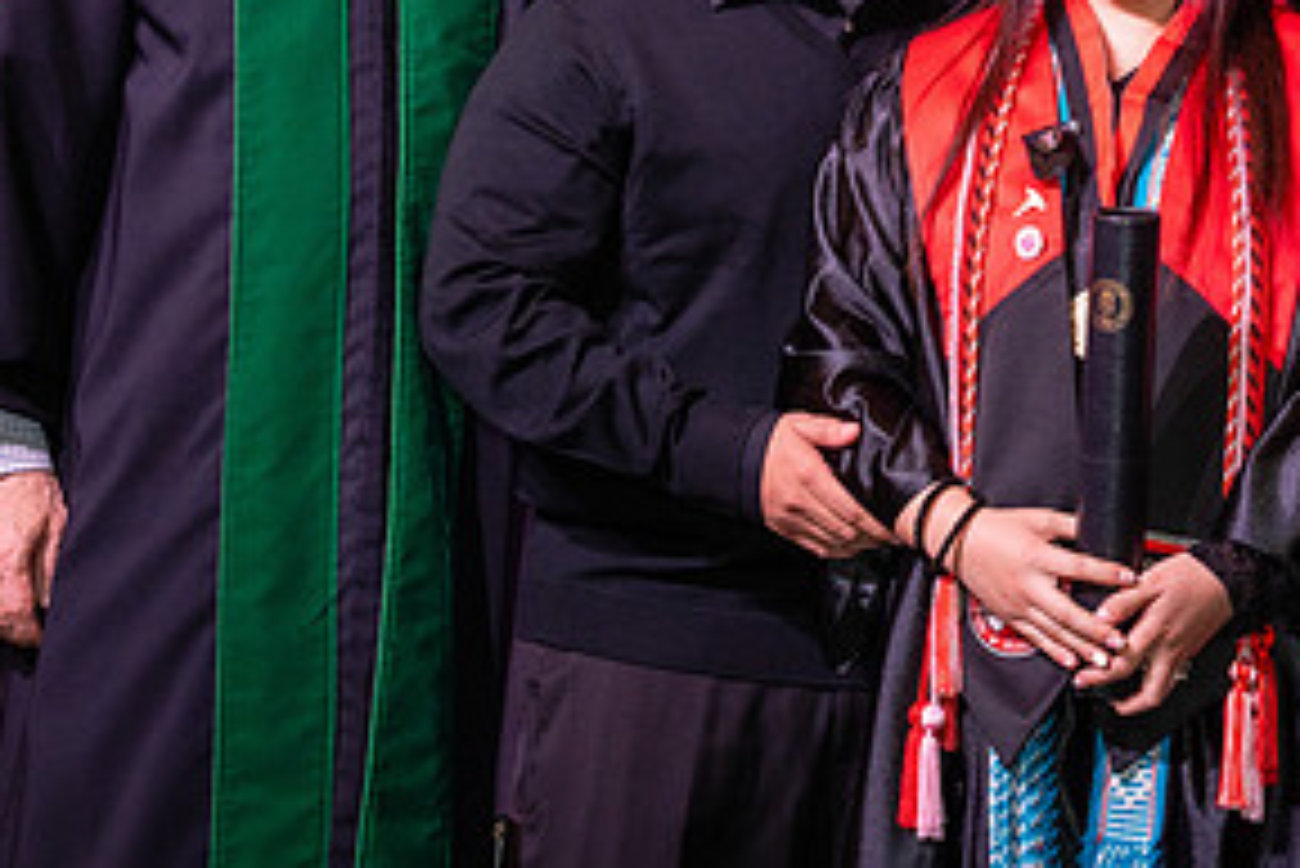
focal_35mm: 133
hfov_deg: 15.3
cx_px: 969
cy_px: 128
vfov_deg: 10.3
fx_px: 4805
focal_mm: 51
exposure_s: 1/160
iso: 1250
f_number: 5.6
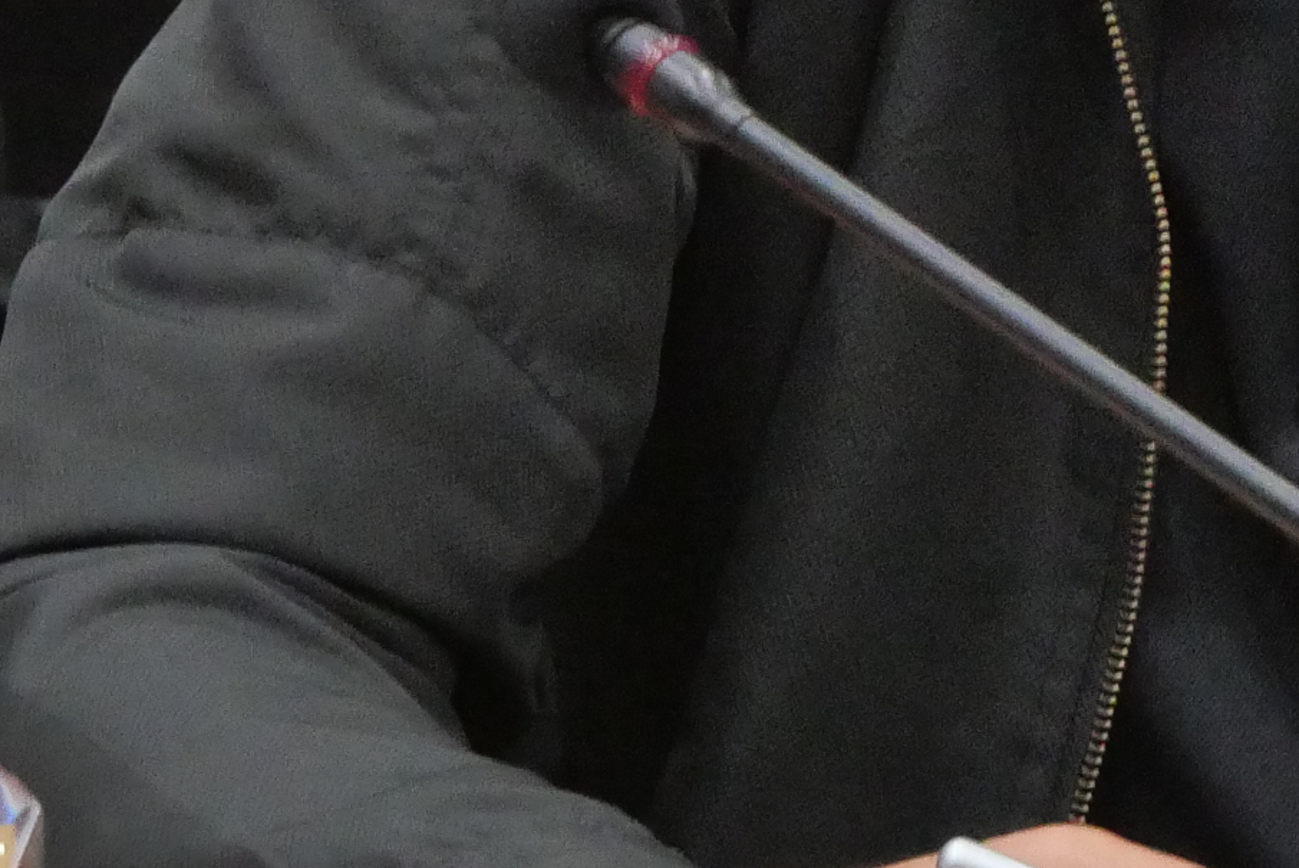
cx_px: 1434
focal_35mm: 484
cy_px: -463
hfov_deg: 4.2
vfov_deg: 2.8
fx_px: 17478
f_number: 5.6
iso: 3200
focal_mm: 57
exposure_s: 1/80
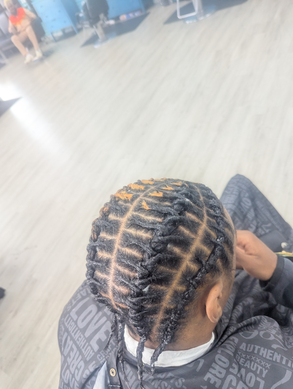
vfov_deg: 71.5
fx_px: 270
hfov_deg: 56.9
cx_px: 146
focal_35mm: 24
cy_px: 194
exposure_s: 1/120
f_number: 1.85
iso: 348
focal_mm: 6.81
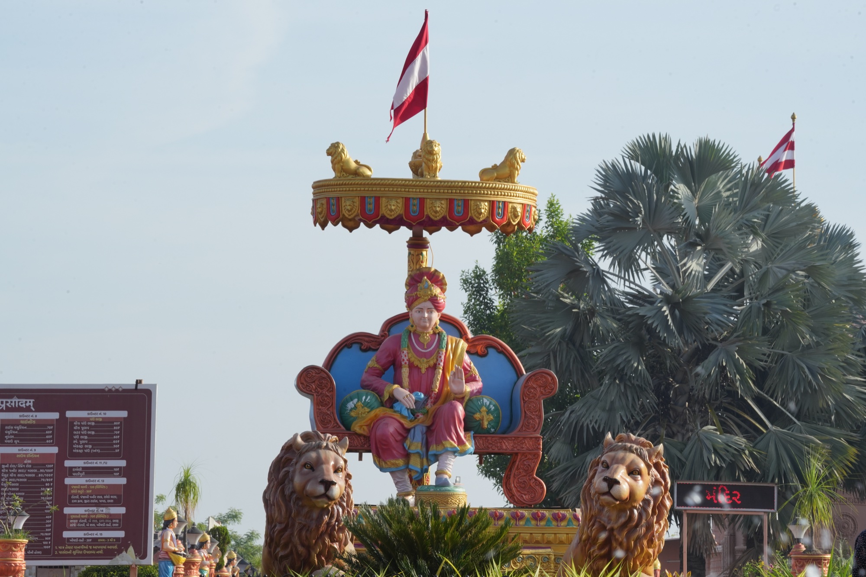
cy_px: 288
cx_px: 433
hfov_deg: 10.3
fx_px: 4810
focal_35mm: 200
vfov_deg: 6.9
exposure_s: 1/100
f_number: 22
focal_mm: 200
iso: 400
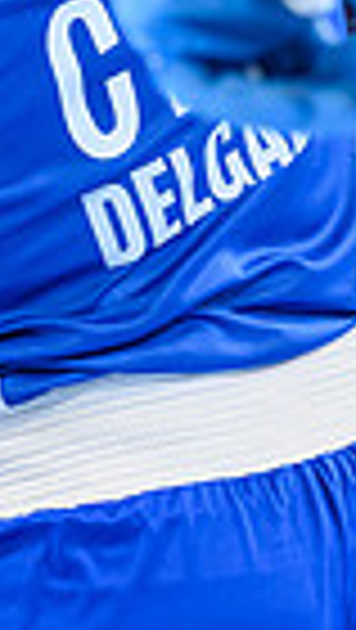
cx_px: -665
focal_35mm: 371
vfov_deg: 5.8
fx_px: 6211
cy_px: 87
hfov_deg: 3.2
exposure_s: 1/1250
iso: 2000
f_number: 3.5
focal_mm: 70
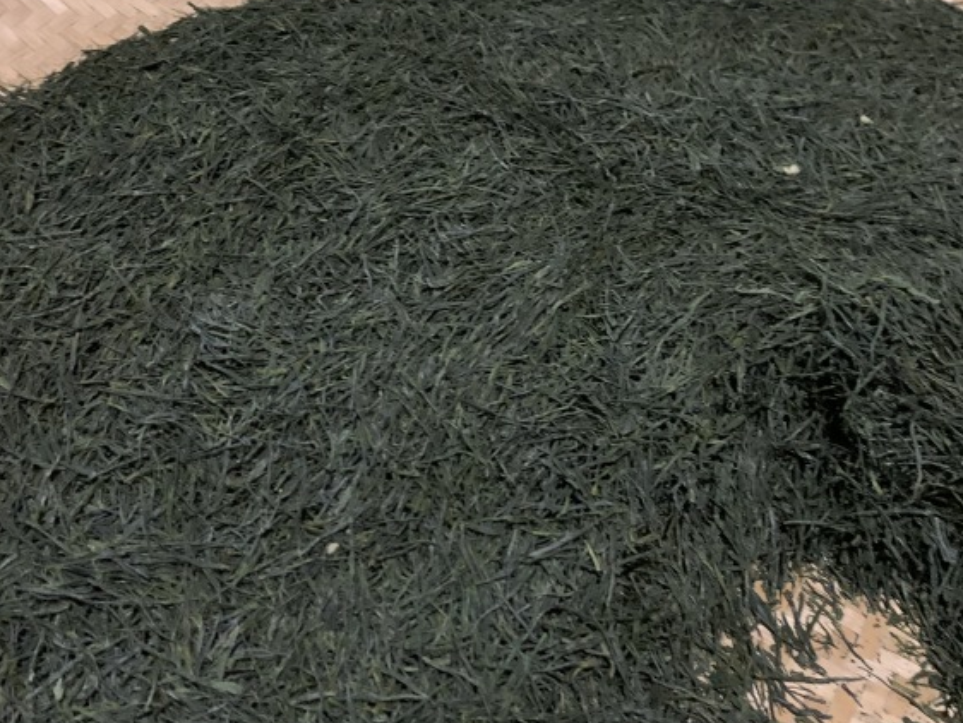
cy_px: 379
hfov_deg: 49.9
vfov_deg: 38.7
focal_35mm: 37
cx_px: 559
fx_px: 1030
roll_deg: +1.3
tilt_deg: -44.7
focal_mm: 4.25
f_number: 1.8
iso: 800
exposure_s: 1/17
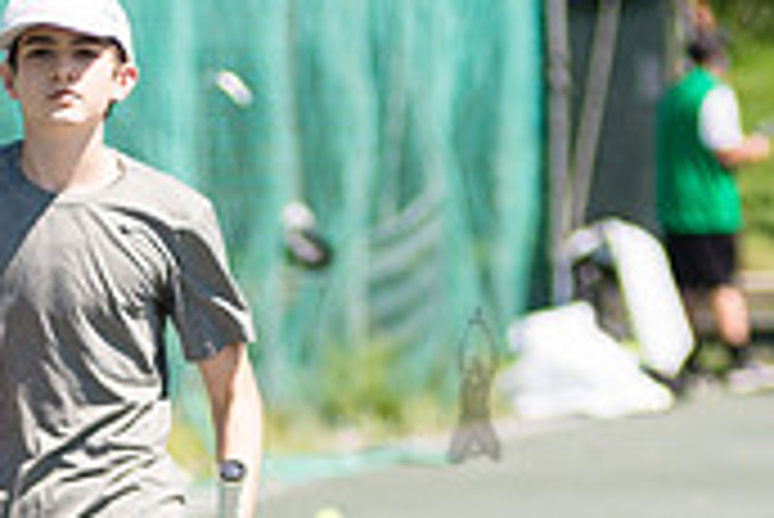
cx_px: -299
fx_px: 14223
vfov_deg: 2.1
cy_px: 733
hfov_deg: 3.1
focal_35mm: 661
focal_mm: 135
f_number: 4
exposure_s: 1/1250
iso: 125
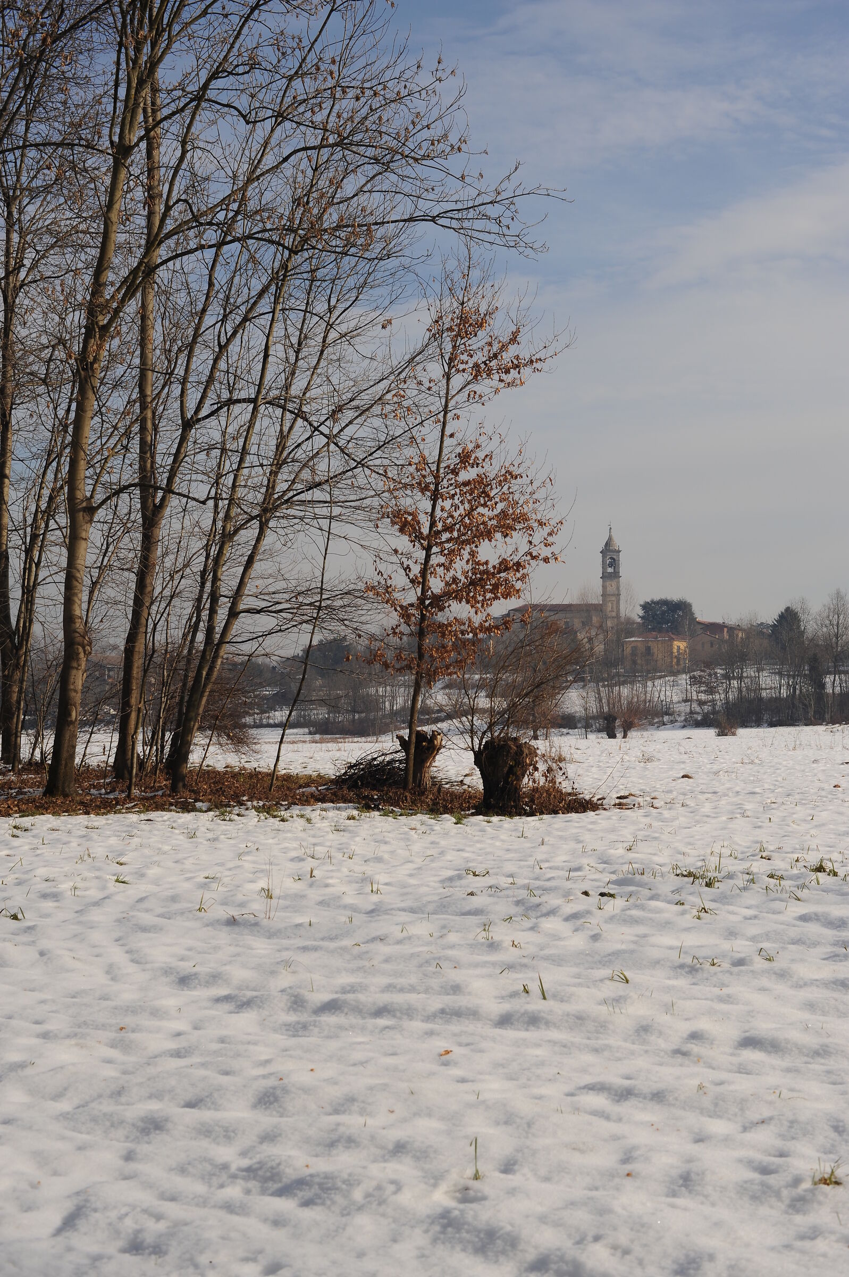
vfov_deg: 39.6
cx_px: 424
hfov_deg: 27.0
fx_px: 1771
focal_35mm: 50
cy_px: 638
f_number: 8
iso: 200
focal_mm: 50
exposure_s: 1/800
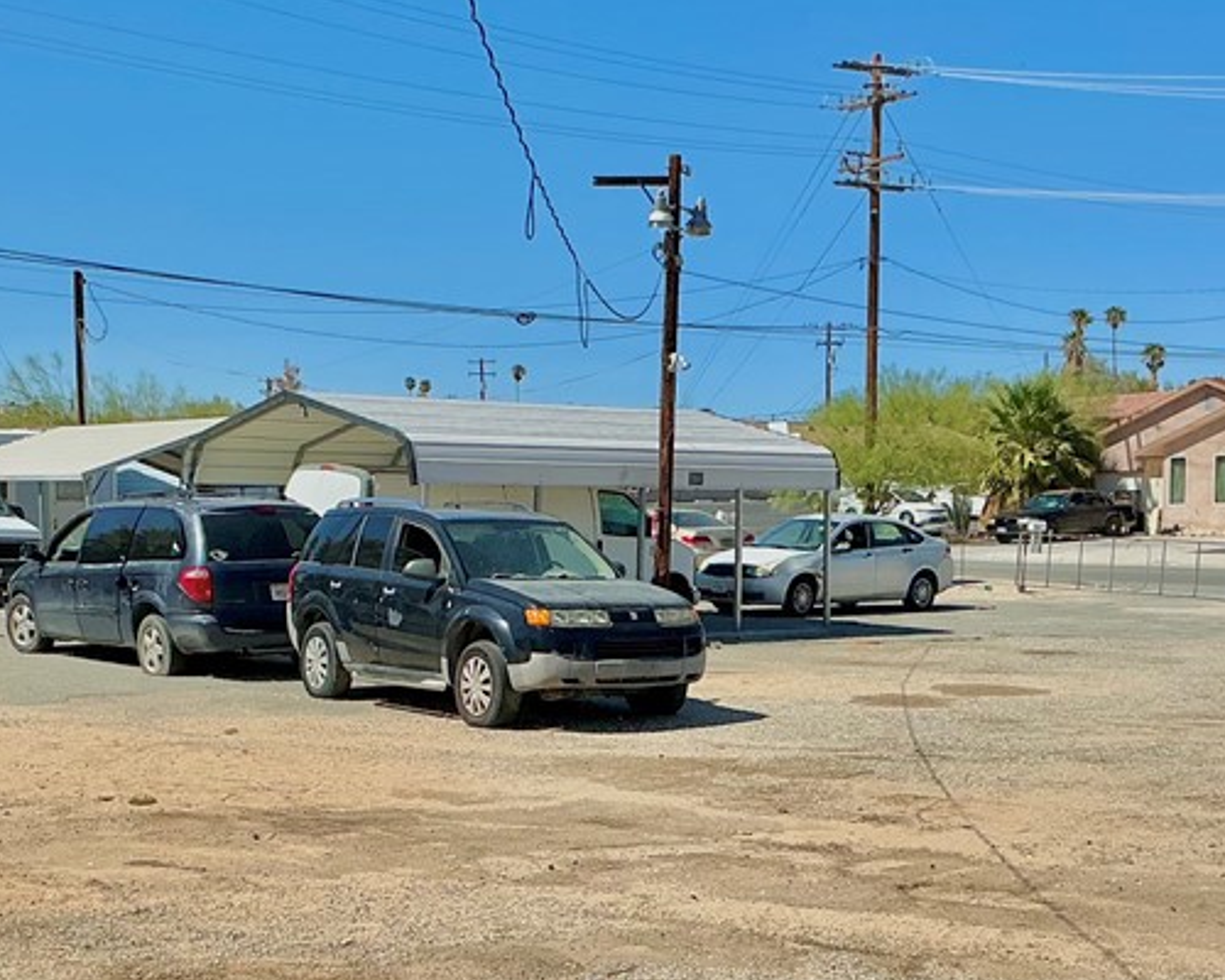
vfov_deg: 25.9
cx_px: 598
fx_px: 2103
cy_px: 737
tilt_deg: -6.1
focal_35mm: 58
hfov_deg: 32.5
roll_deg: +1.4
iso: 25
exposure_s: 1/3322
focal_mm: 3
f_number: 1.8
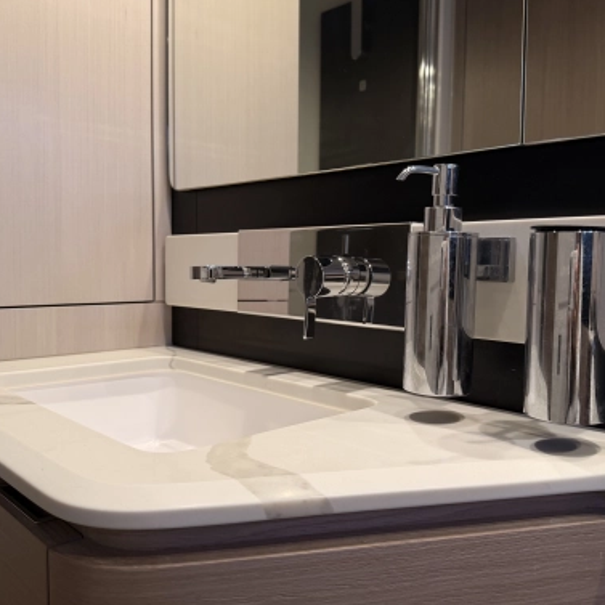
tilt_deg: -5.0
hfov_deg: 52.5
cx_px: 318
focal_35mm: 31
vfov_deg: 52.5
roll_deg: -0.2
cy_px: 301
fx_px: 613
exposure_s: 1/121
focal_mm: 6.76
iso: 125
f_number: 1.78
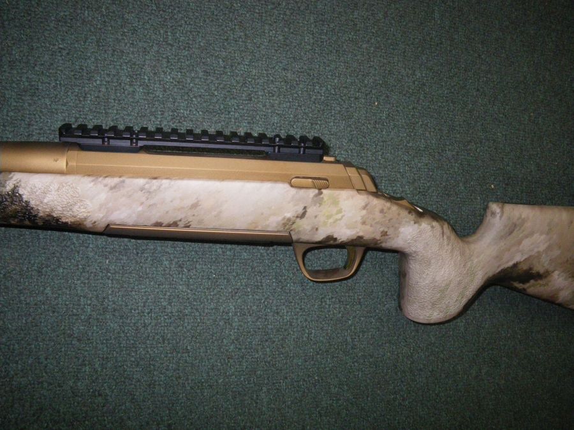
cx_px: 287
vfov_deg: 49.7
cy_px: 215
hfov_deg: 63.4
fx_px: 464
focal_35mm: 28
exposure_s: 1/50
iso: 400
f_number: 3.5
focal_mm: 5
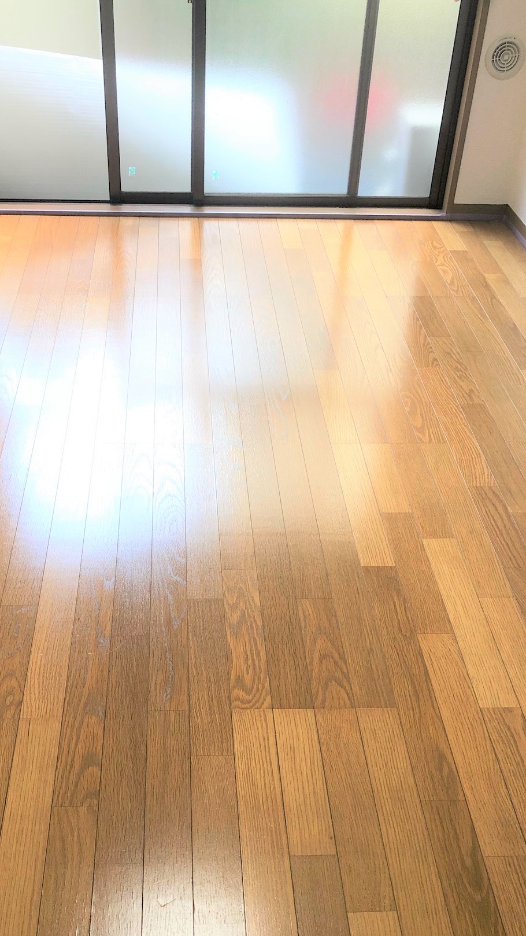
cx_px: 220
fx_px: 942
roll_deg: -1.3
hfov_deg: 31.1
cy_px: 560
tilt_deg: -38.1
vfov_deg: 52.4
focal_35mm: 38
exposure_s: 1/105
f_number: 1.8
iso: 40
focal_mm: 4
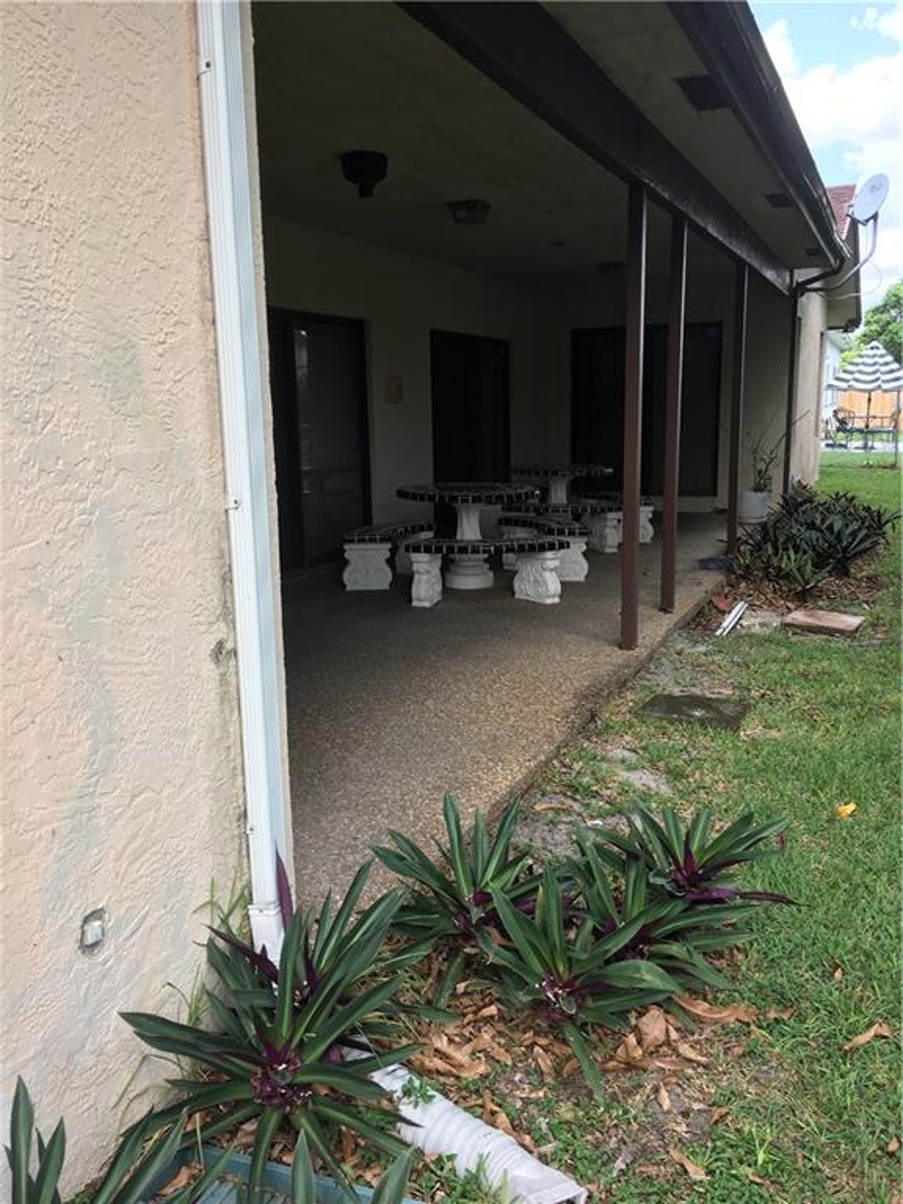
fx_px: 1009
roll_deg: +2.6
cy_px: 602
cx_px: 452
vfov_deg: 61.7
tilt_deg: -10.6
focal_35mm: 29
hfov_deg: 48.2
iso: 25
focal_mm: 4.15
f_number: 2.2
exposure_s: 1/229
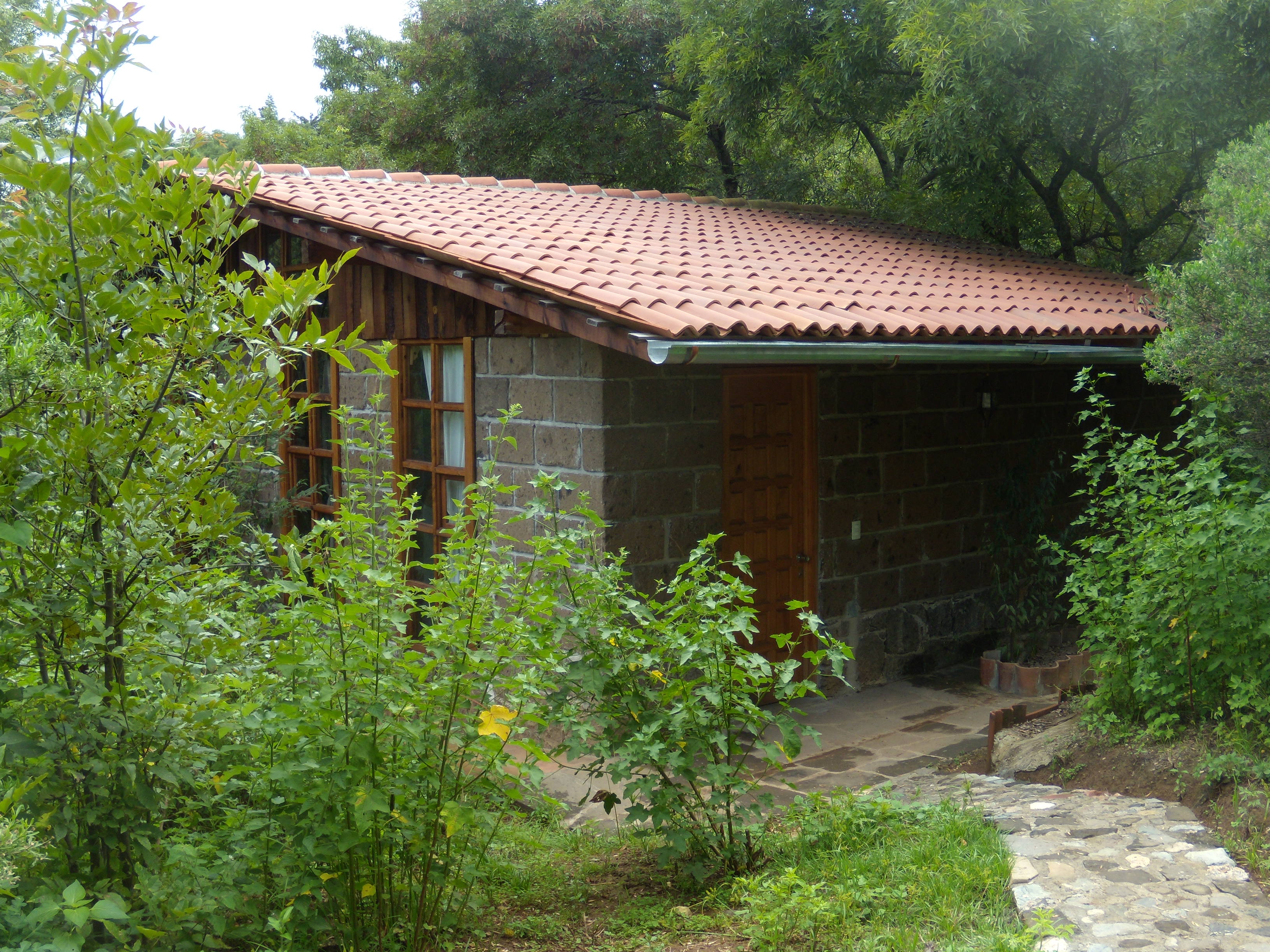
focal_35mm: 36
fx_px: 1321
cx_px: 635
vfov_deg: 39.7
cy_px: 476
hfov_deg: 51.4
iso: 80
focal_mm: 6.4
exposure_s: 1/100
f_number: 3.6
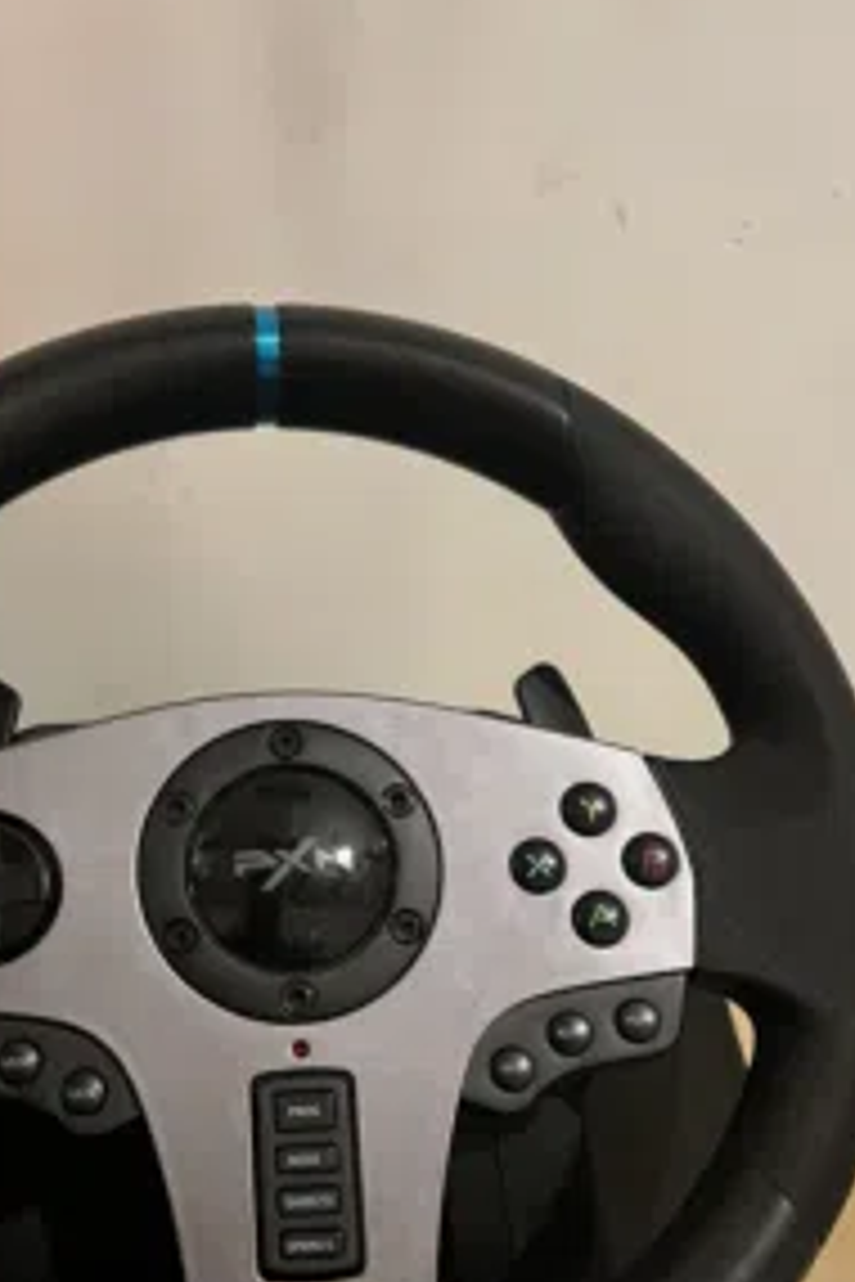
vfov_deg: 50.2
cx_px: 320
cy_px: 792
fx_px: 1354
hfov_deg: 34.9
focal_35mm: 38
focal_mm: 5.7
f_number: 1.5
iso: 500
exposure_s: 1/54
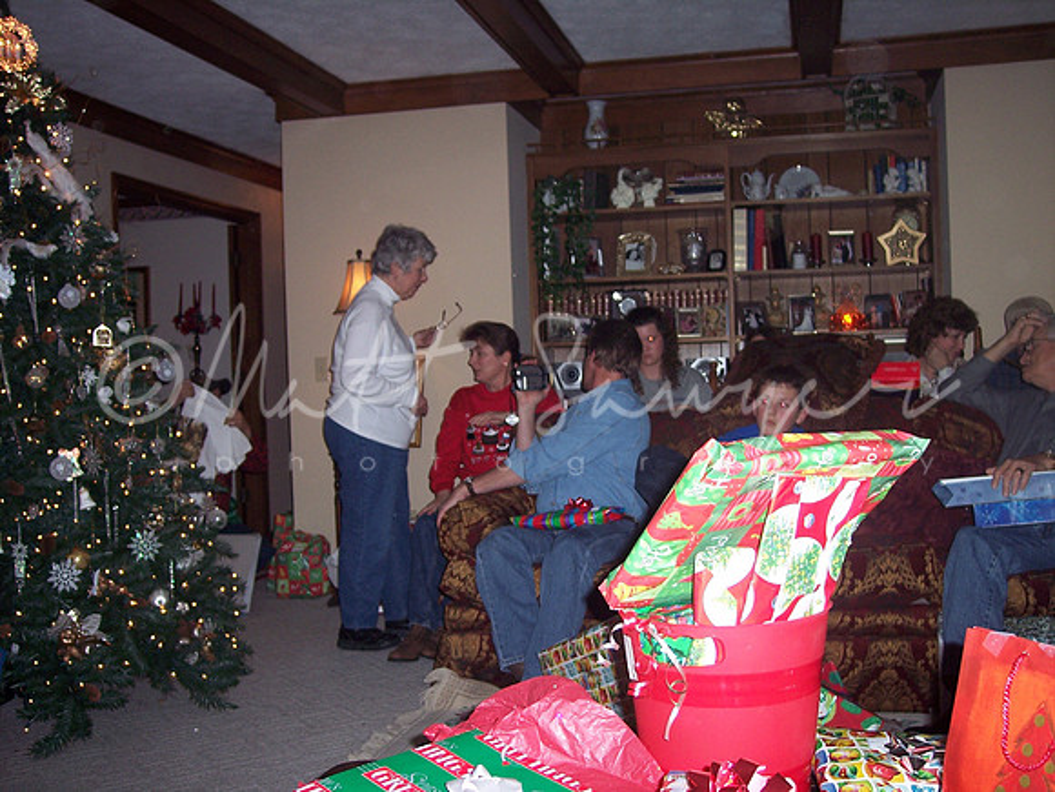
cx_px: 528
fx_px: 1189
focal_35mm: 39
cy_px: 396
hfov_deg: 47.9
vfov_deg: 36.8
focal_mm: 8
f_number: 2.8
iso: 100
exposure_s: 1/60
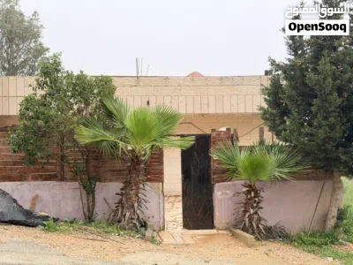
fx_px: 489
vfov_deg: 30.3
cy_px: 132
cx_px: 176
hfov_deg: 39.7
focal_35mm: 48
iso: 64
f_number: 1.78
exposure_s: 1/333
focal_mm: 6.76
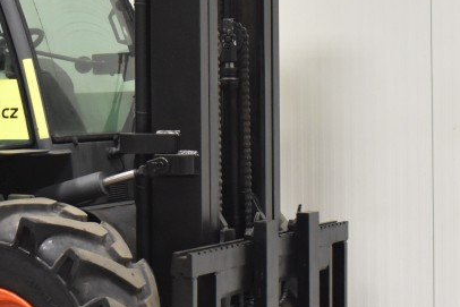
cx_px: -9
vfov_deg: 11.1
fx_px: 1585
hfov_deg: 16.2
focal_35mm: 124
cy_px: 113
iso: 1600
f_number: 6.3
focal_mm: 28
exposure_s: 1/25
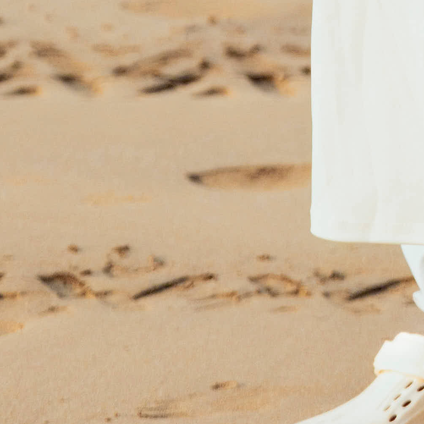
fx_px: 7386
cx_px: 580
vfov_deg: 3.2
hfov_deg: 3.3
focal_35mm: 533
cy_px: -735
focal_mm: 79
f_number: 2.8
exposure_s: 1/1600
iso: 250
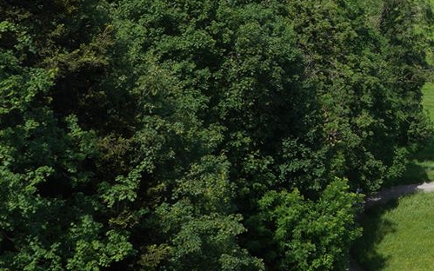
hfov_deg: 19.1
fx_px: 1159
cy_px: -103
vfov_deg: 12.8
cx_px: 607
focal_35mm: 98
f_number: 14
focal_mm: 24
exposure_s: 1/100
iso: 100
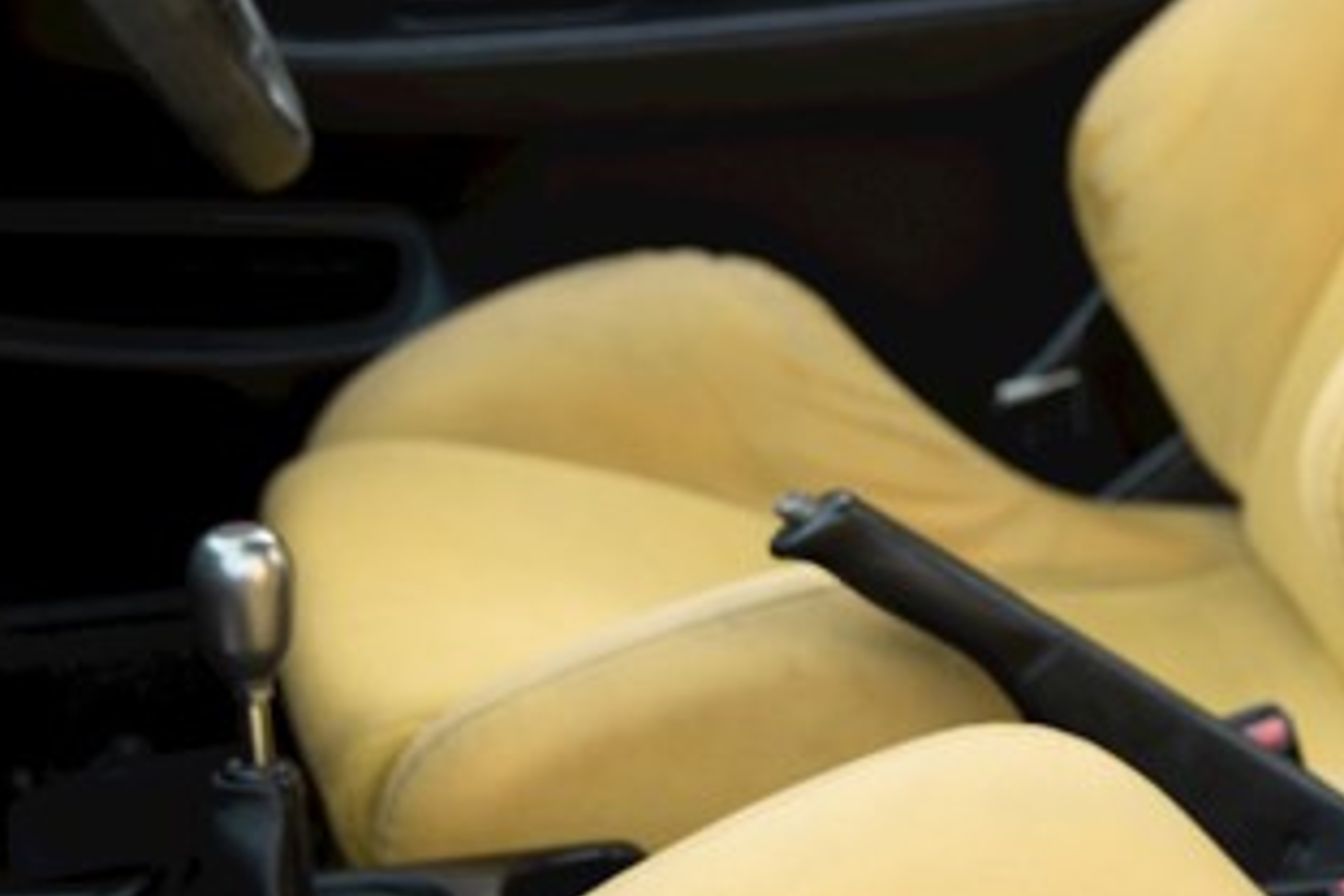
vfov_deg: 10.2
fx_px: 5040
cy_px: 472
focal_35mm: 135
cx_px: 1469
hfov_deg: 14.8
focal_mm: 41
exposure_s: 1/30
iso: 100
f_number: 2.8
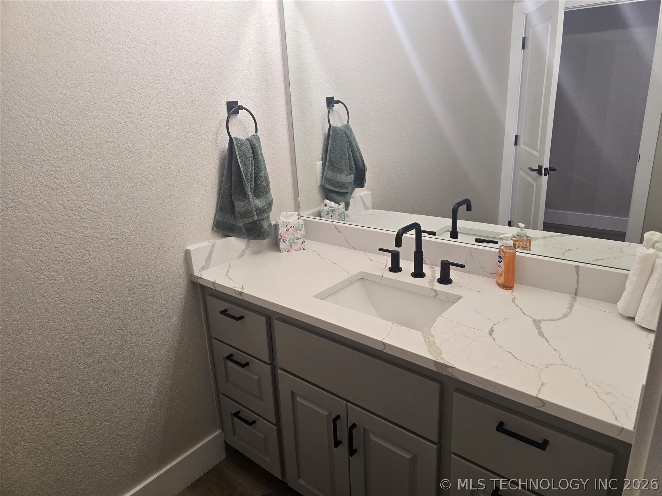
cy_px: 248
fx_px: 440
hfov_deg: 73.9
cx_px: 331
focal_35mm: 23
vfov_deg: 58.9
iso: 125
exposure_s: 1/120
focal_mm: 6.3
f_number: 1.7
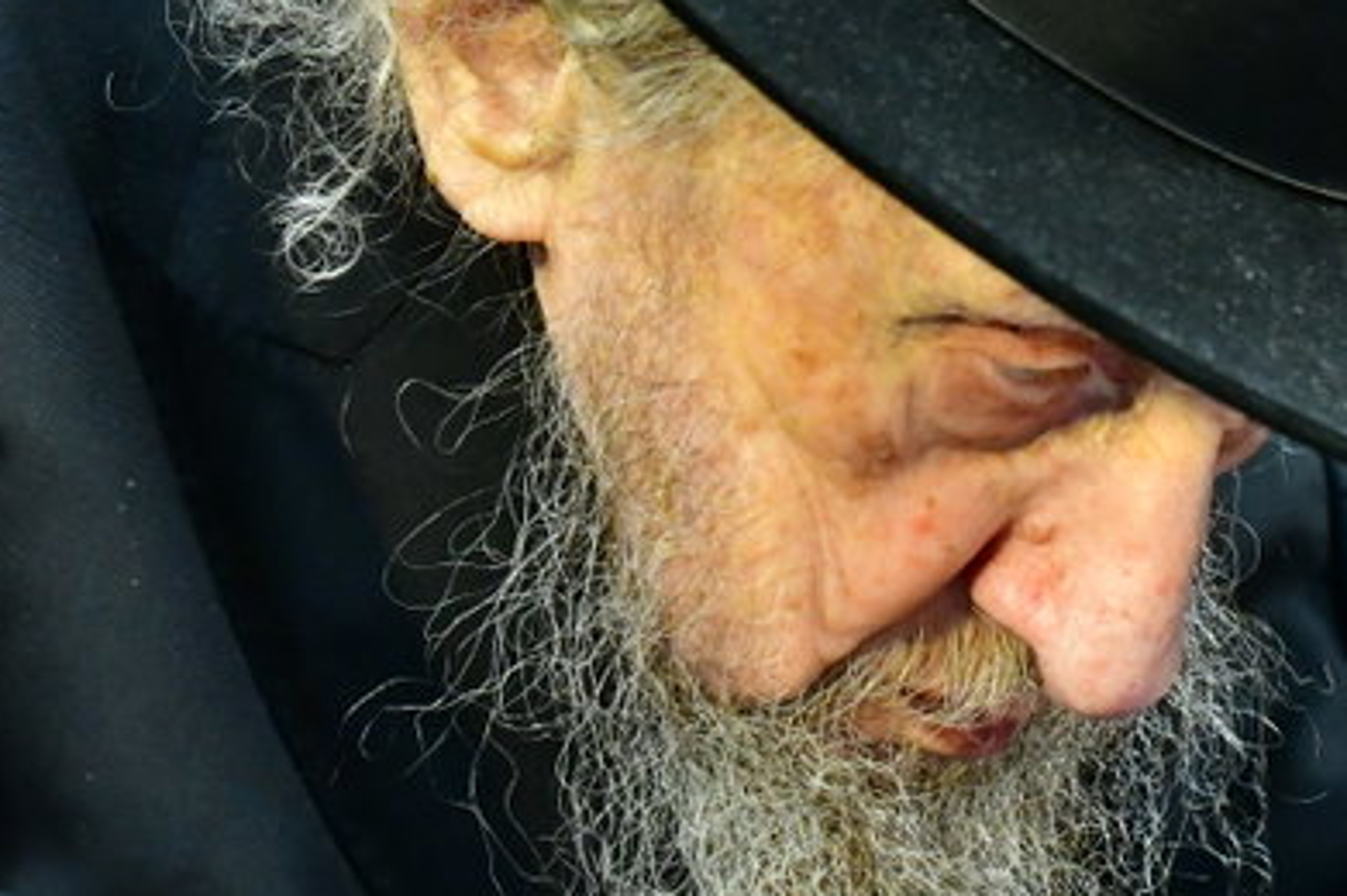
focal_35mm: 129
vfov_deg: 10.6
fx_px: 4823
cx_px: 1147
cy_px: 164
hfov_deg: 15.8
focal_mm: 36
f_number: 5.6
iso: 2500
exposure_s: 1/125
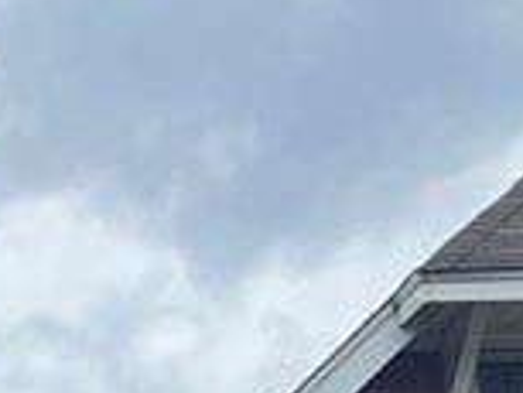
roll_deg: +0.4
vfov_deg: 7.4
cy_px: 1230
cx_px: -649
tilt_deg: +6.3
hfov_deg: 10.2
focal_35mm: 174
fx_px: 2631
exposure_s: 1/1361
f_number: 1.5
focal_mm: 5.7
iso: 50
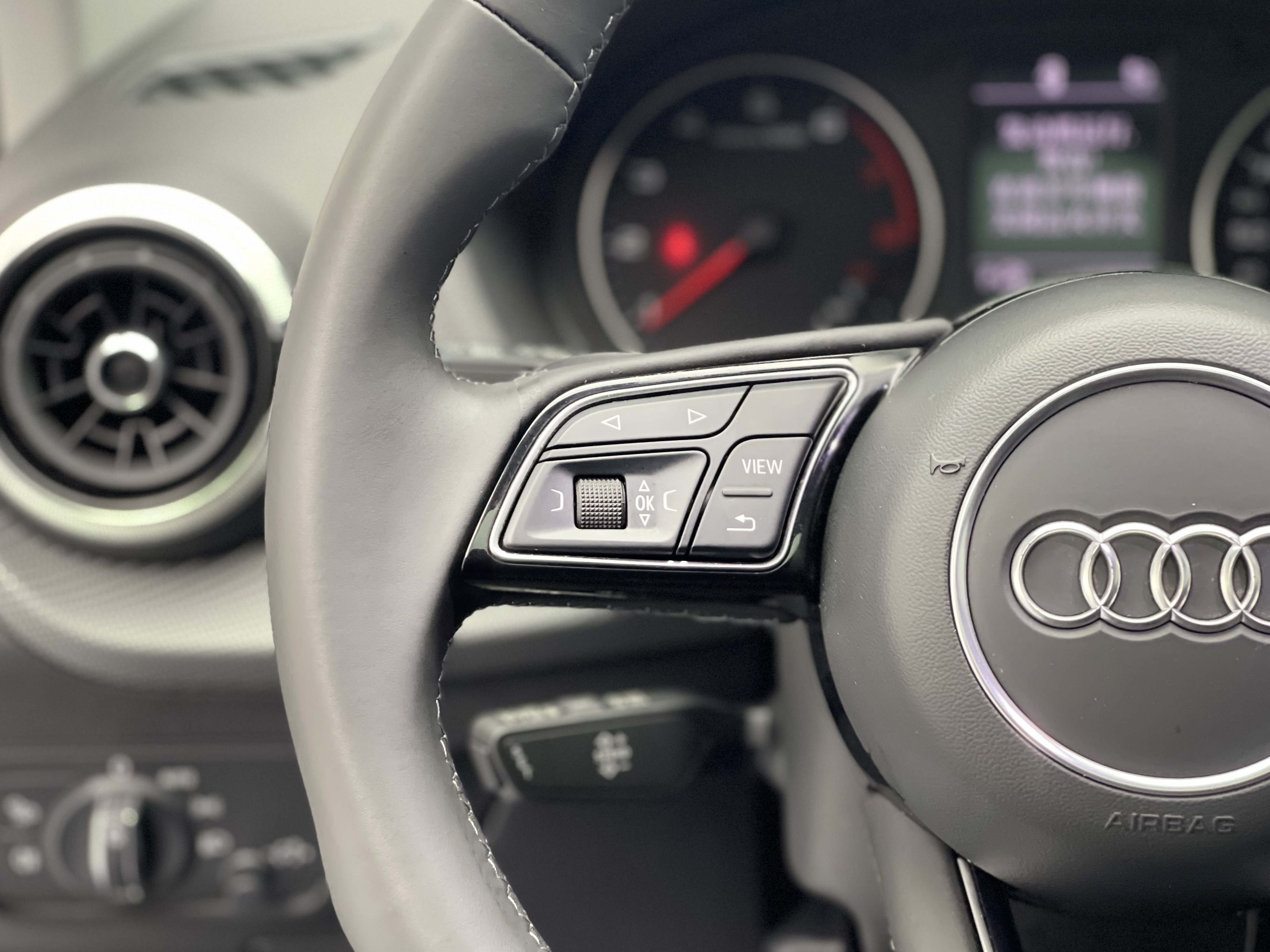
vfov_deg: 22.6
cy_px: 478
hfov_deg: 29.8
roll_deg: +0.7
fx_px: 2385
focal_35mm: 65
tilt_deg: -19.9
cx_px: 629
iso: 320
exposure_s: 1/25
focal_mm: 7.5
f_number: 2.2
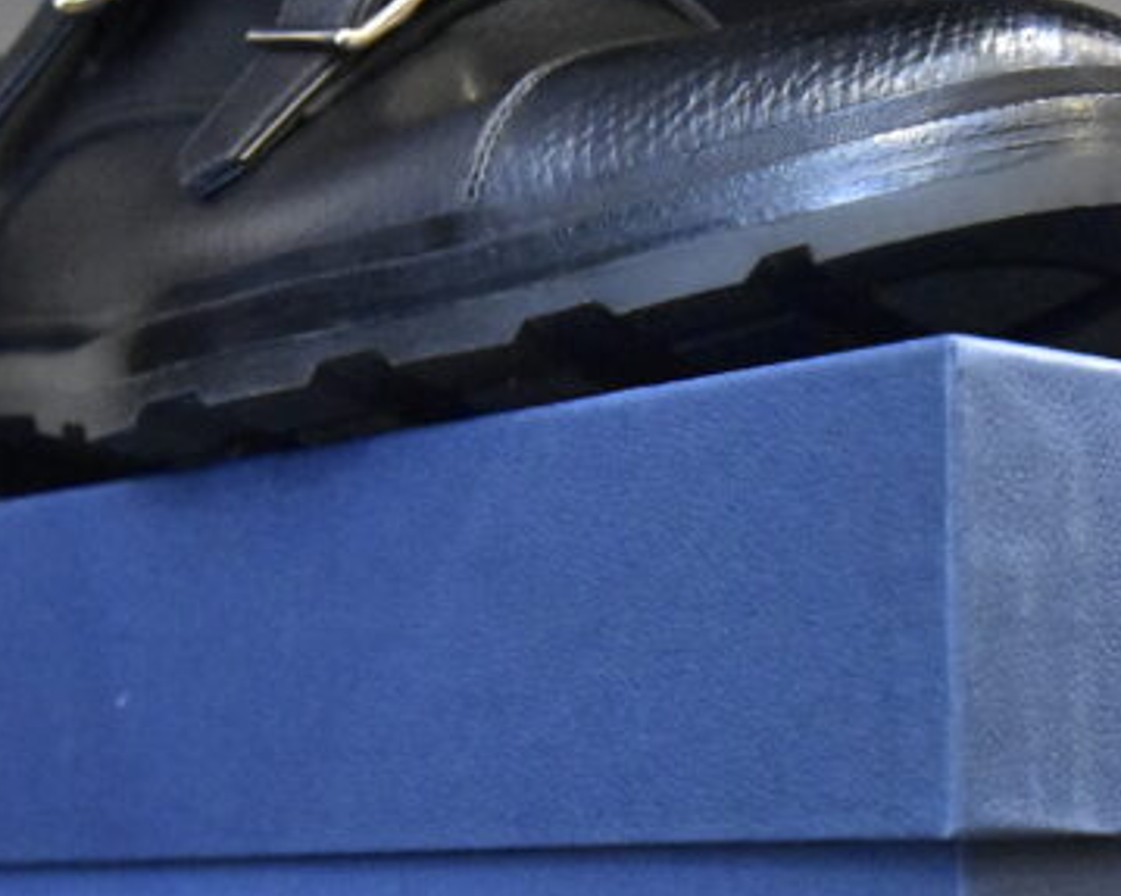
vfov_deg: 14.1
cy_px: 795
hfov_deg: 17.6
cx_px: 874
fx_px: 3593
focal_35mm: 108
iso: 6400
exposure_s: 1/100
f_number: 4.5
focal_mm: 27
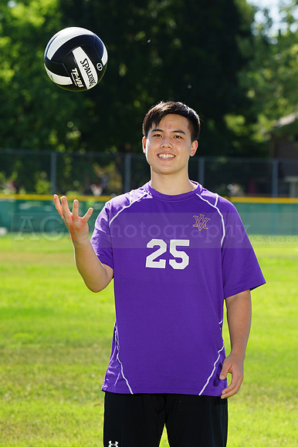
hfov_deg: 5.9
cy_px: 224
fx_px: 2884
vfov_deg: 8.9
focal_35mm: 232
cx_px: 149
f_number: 11
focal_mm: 232
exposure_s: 1/200
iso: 200
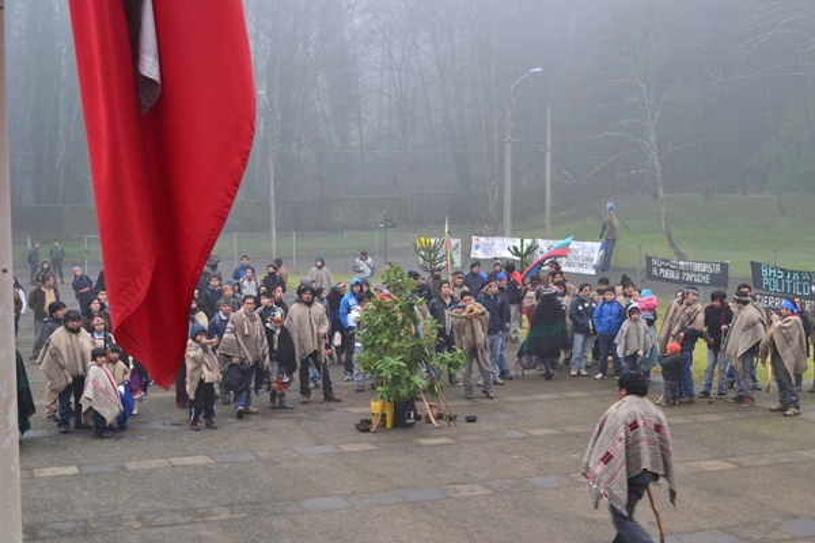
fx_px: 1154
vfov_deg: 26.5
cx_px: 408
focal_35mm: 51
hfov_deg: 38.9
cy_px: 272
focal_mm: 34
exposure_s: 1/50
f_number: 8
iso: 400
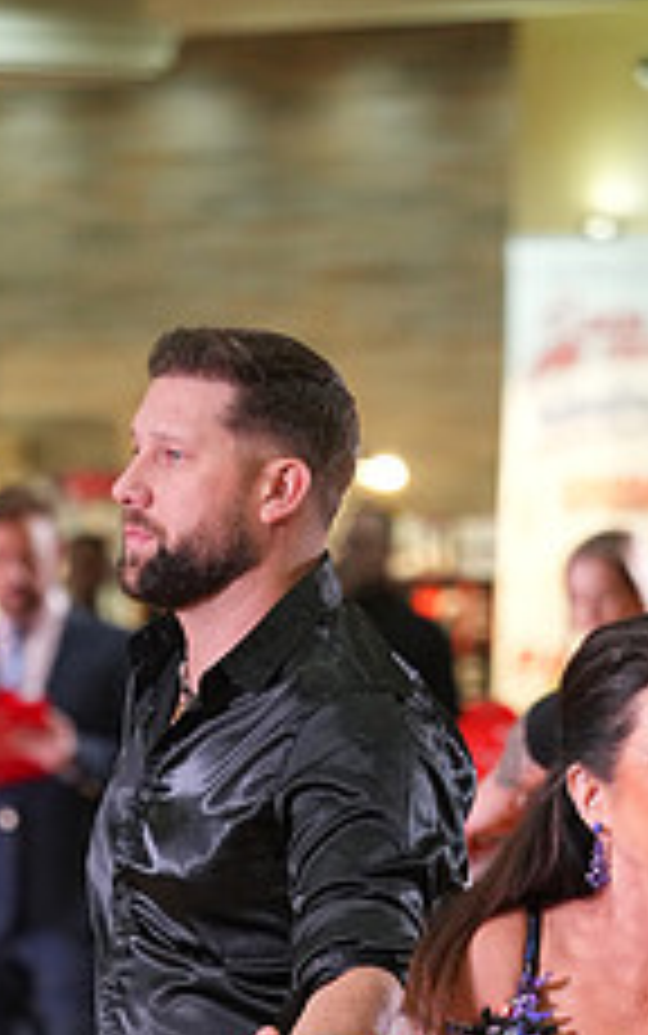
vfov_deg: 4.6
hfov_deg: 2.9
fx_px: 12784
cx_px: 443
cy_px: 1287
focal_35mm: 453
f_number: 4.5
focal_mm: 176
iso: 2500
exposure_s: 1/200
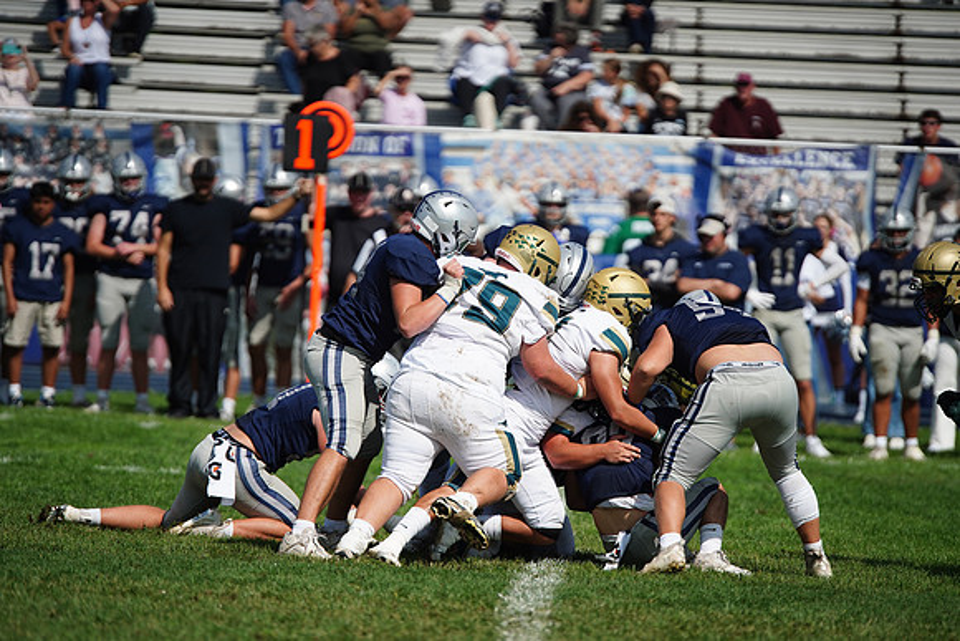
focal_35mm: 300
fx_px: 8001
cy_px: 320
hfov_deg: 6.9
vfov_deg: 4.6
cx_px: 480
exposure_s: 1/8000
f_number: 2.8
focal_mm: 300
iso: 400
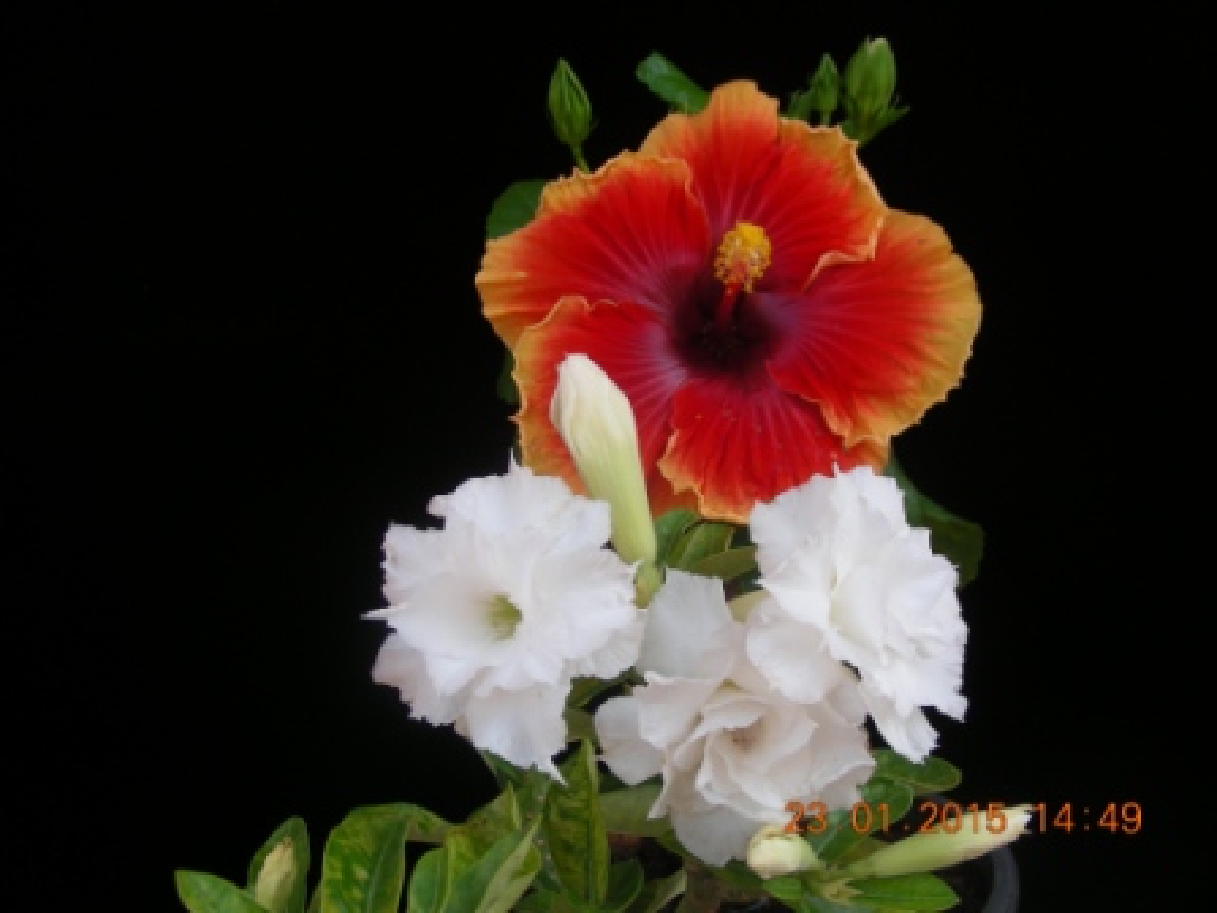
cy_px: 456
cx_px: 608
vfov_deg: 37.7
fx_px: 1336
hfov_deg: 49.0
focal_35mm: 38
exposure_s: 1/117
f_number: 4
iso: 50
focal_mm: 6.3
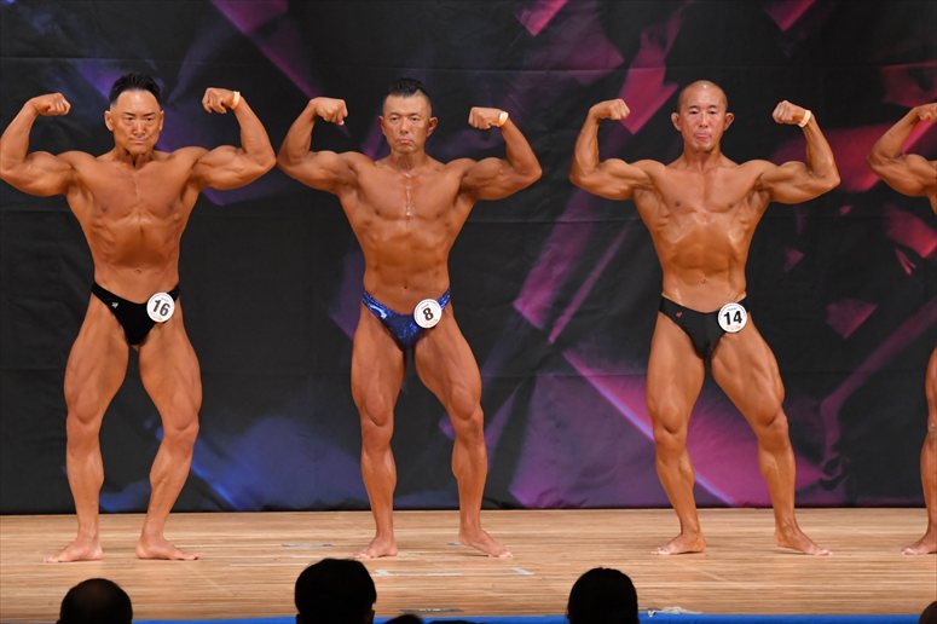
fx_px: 6634
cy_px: 312
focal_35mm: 255
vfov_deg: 5.4
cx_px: 468
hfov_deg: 8.1
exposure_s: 1/400
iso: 5000
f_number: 5.6
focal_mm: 170
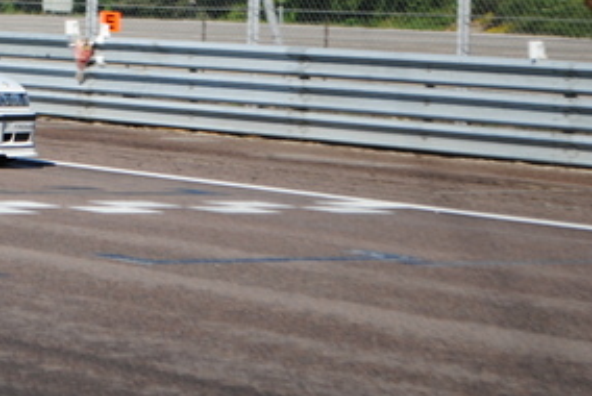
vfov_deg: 7.4
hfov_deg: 10.9
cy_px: 44
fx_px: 3064
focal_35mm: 186
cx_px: -35
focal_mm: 55
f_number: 5.6
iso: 200
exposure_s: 1/1000
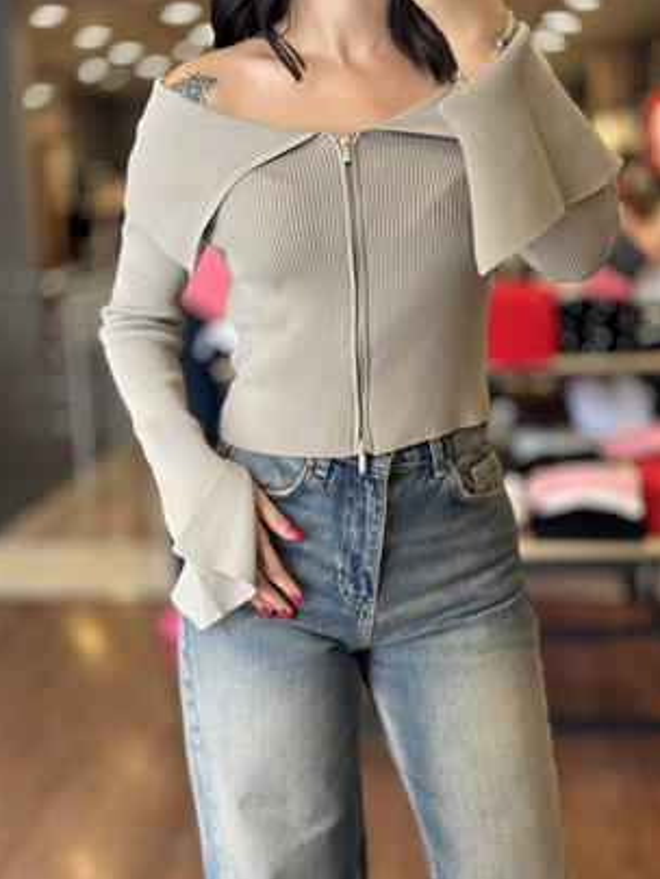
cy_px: 442
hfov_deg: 29.7
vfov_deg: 38.9
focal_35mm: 49
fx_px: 1245
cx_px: 328
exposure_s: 1/121
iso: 80
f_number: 1.78
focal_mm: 6.86
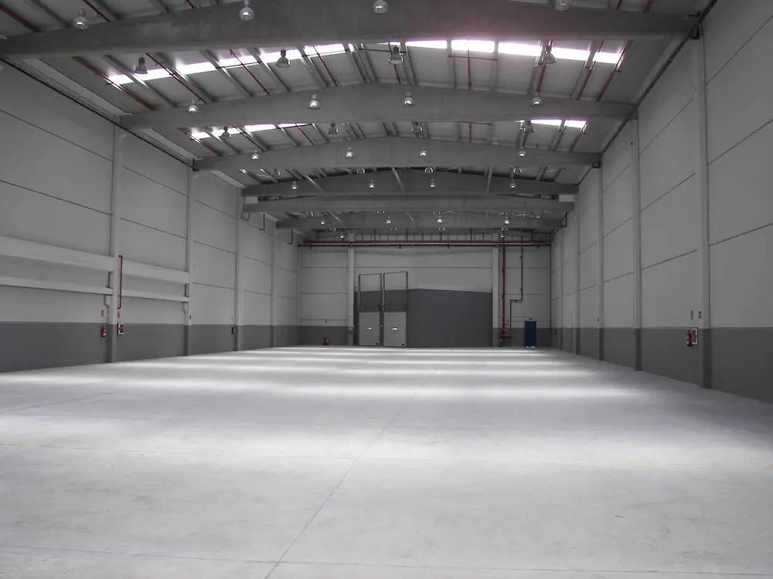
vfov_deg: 39.7
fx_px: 804
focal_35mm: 36
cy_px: 290
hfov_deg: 51.4
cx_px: 386
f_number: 2.8
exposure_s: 1/100
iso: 50
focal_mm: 6
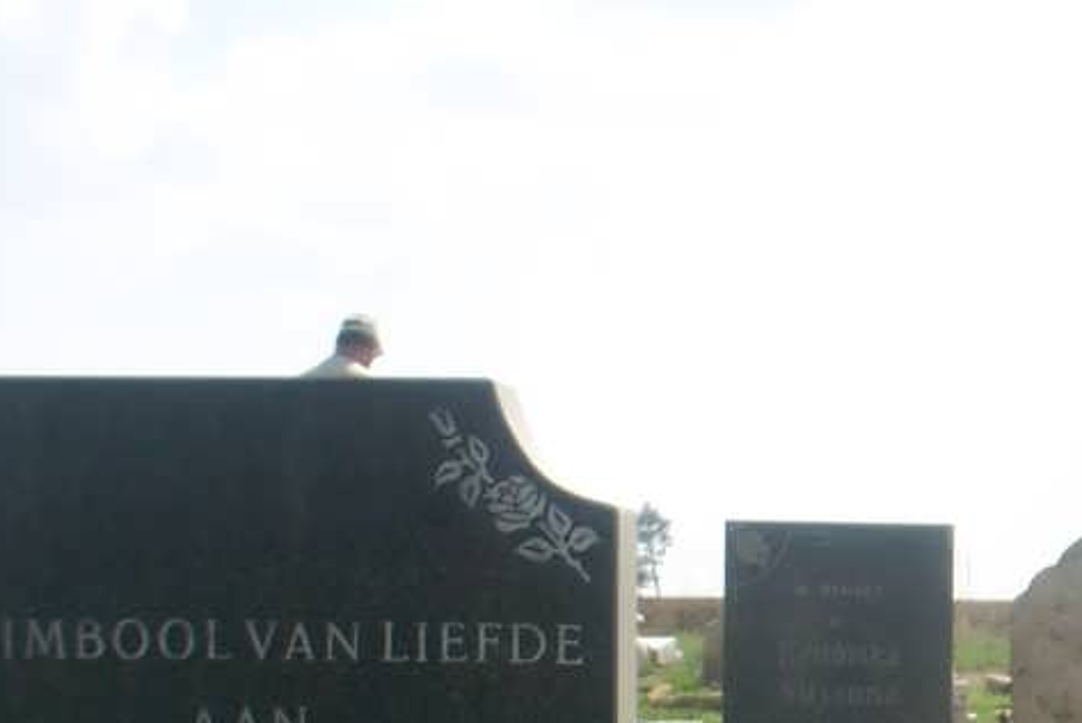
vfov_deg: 10.8
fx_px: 3729
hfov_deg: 16.0
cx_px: 1215
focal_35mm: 124
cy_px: 922
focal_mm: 7.8
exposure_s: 1/400
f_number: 3.9
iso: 64
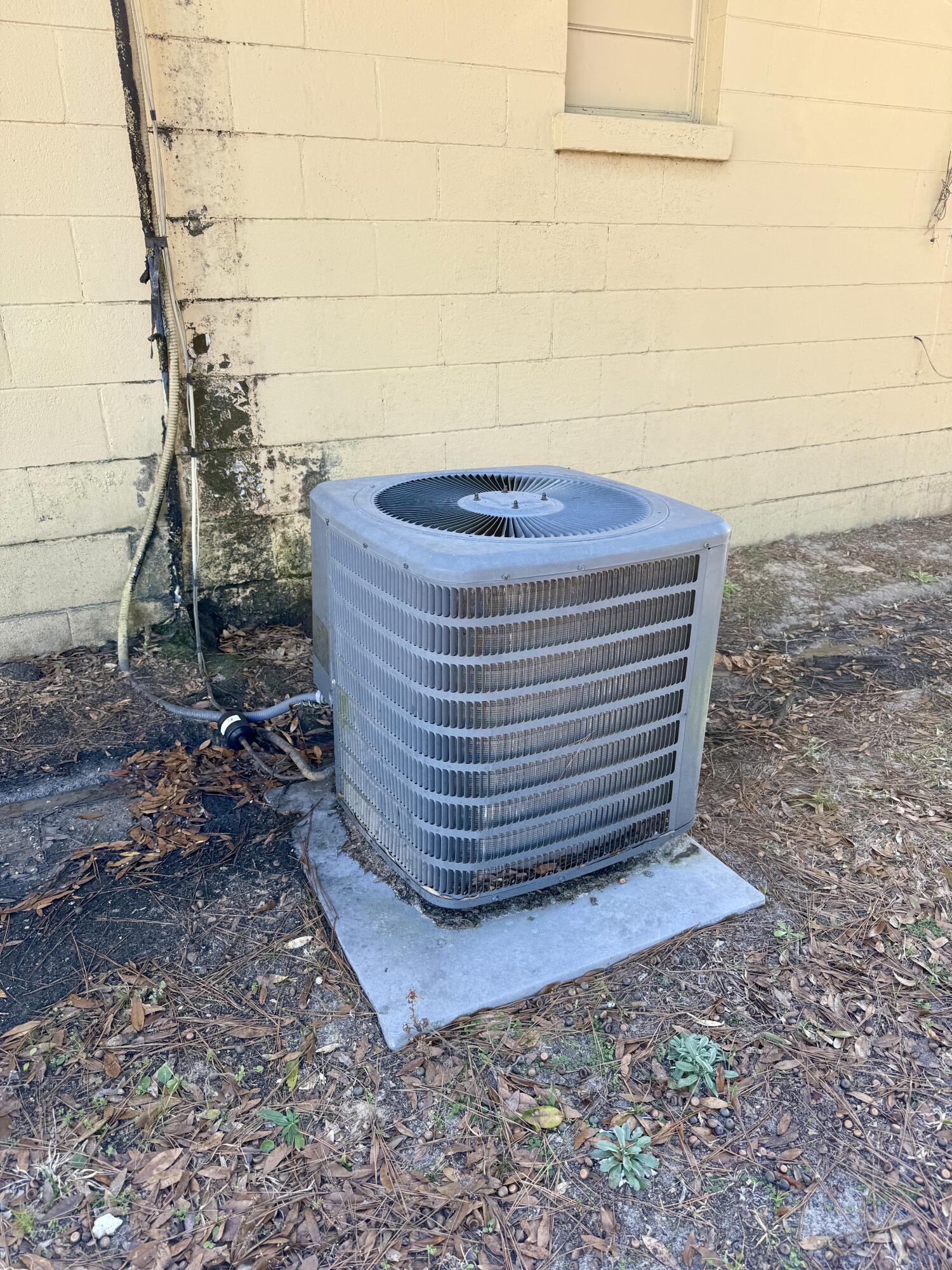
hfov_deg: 56.8
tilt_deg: -22.9
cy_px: 635
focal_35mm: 24
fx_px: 880
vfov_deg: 71.6
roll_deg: -0.5
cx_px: 476
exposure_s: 1/342
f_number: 1.78
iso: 80
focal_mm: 6.76
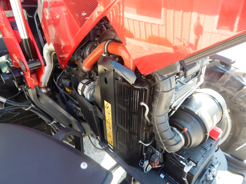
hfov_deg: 76.4
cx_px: 123
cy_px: 92
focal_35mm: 22
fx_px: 156
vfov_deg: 61.1
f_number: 3
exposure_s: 1/100
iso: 125
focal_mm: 4
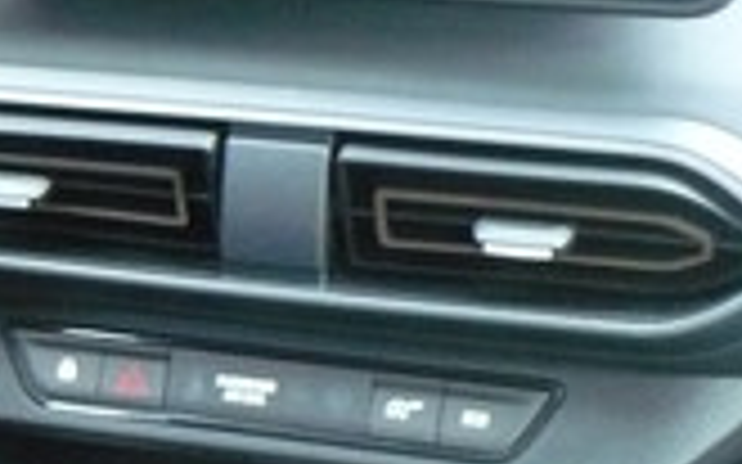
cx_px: -657
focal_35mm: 152
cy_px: 568
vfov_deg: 8.5
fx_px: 3073
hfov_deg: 12.4
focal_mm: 6.1
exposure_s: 1/50
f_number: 2.8
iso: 400
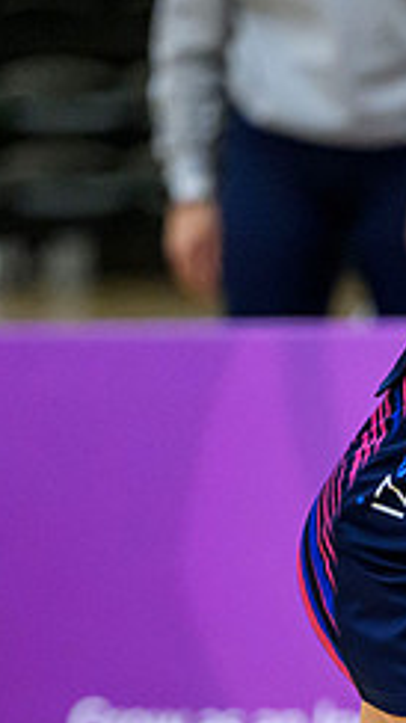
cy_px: 628
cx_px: 787
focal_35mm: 718
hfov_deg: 1.7
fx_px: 13761
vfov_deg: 3.0
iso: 6400
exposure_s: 1/1000
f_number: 2.8
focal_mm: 185
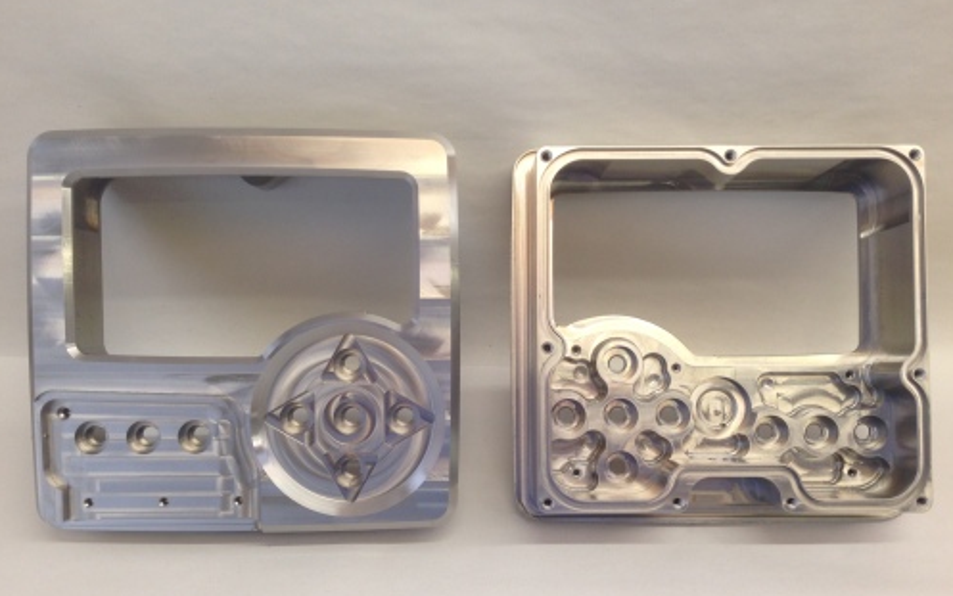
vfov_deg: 35.3
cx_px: 481
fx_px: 935
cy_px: 345
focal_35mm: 36
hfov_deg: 54.0
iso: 50
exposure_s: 1/20
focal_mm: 4.12
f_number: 2.4
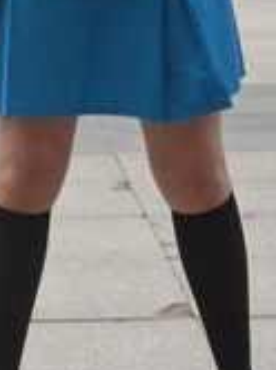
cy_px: -62
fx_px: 1855
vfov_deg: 11.2
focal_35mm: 174
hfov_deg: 8.5
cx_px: 118
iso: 80
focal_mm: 6.3
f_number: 3.5
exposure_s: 1/98
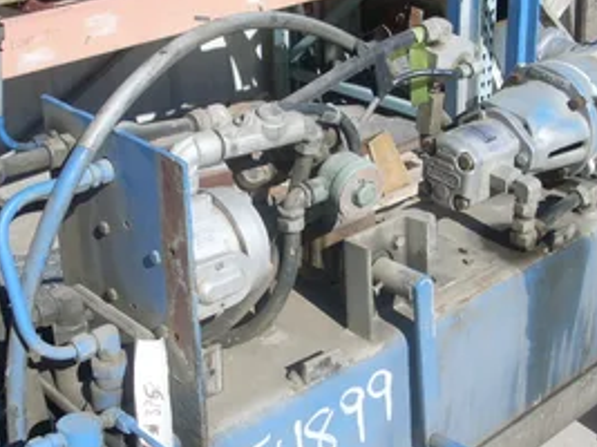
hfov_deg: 33.7
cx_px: 340
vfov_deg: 25.6
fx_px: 983
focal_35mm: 57
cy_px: 255
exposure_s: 1/350
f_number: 7.7
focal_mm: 6.3
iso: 80
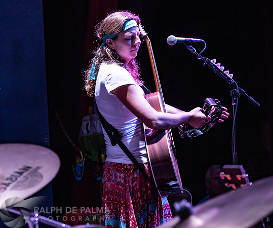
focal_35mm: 145
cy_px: 102
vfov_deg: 10.9
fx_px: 1194
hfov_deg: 13.0
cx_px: 129
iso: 1600
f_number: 5.6
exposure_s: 1/160
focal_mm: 95
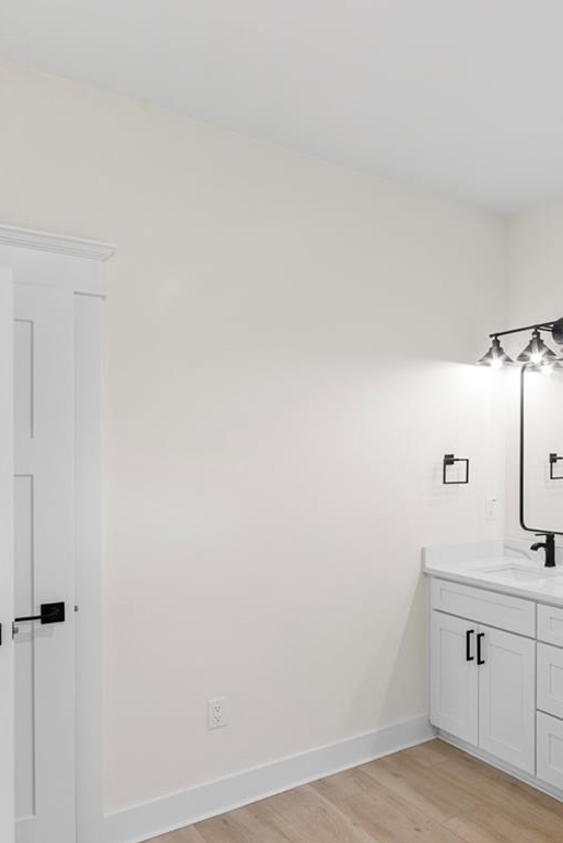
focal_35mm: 29
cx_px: 528
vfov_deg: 63.5
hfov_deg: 40.8
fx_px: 680
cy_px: 470
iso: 160
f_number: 11
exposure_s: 1/2
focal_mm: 14
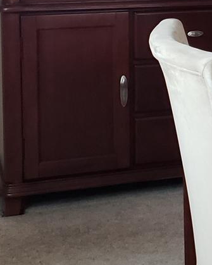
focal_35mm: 124
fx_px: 973
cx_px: 572
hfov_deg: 10.1
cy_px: -19
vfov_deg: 15.2
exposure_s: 1/25
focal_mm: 4.3
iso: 250
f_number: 1.5
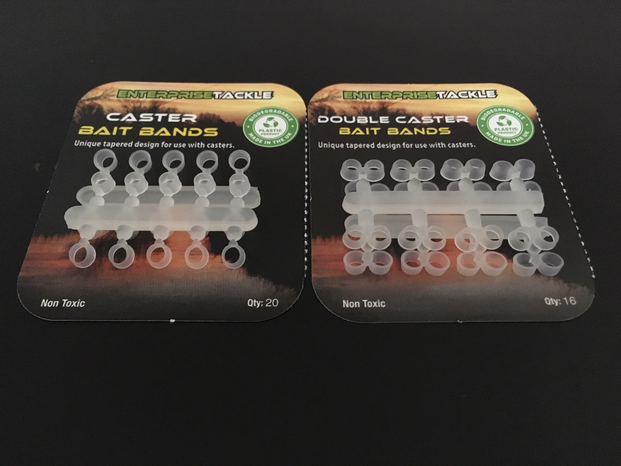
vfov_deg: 48.2
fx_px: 520
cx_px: 310
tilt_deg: -55.4
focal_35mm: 29
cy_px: 233
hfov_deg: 61.7
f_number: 2.2
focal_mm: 4.15
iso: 640
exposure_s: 1/17
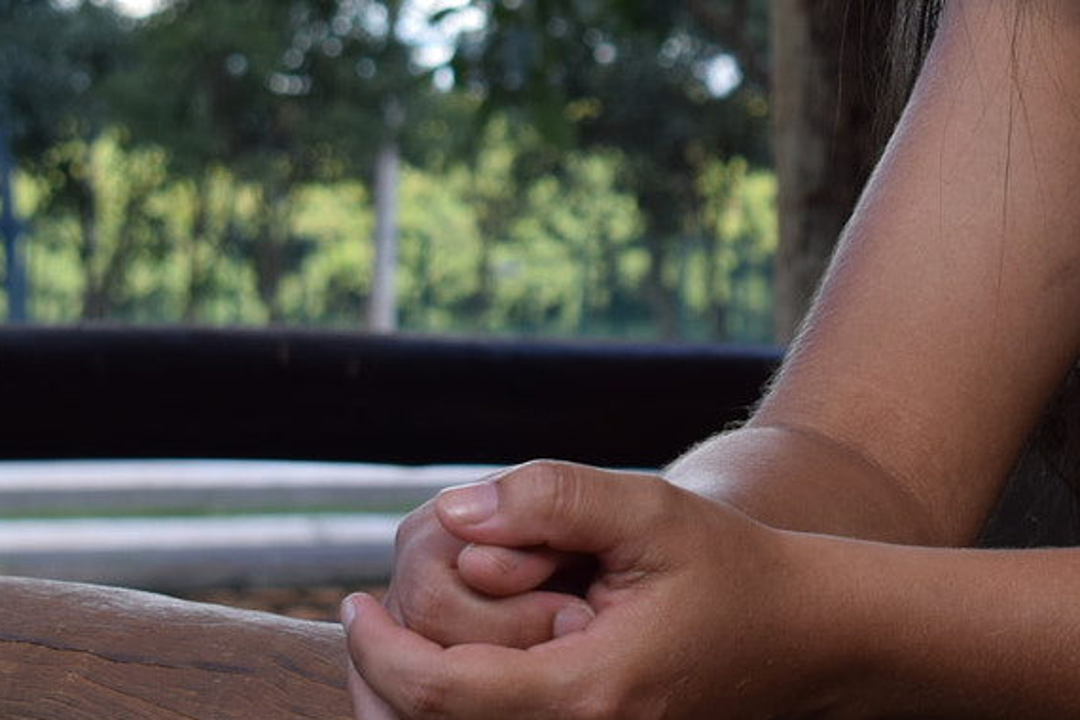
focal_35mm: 231
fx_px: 6942
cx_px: 1019
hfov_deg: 8.9
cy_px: -51
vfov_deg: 5.9
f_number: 8
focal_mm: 55
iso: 100
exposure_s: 1/80
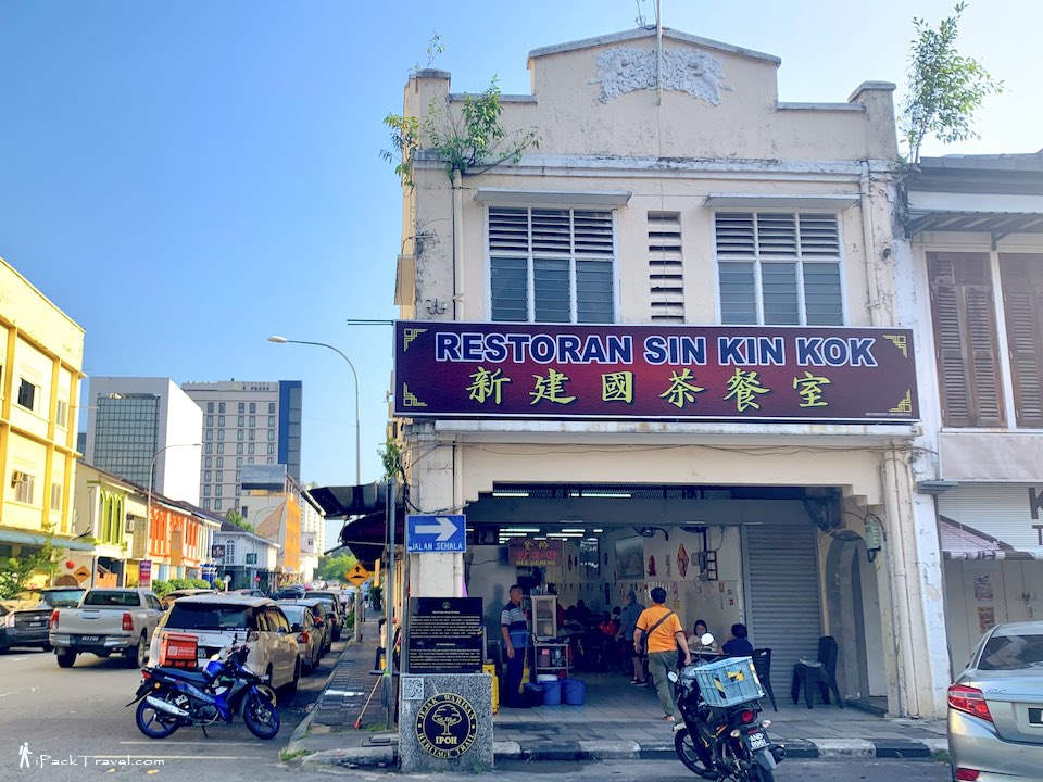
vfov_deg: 53.1
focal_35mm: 26
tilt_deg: +8.9
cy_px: 391
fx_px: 783
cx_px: 522
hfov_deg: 67.3
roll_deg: +2.2
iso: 25
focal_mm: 4.25
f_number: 1.8
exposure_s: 1/534
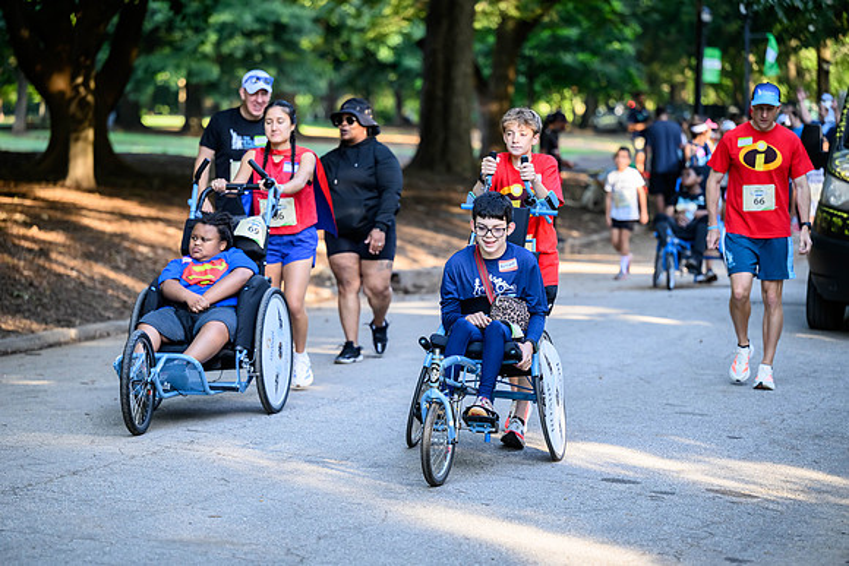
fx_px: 2948
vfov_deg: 11.0
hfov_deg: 16.4
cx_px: 424
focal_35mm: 125
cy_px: 283
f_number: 2.8
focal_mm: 125
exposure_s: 1/800
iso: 900
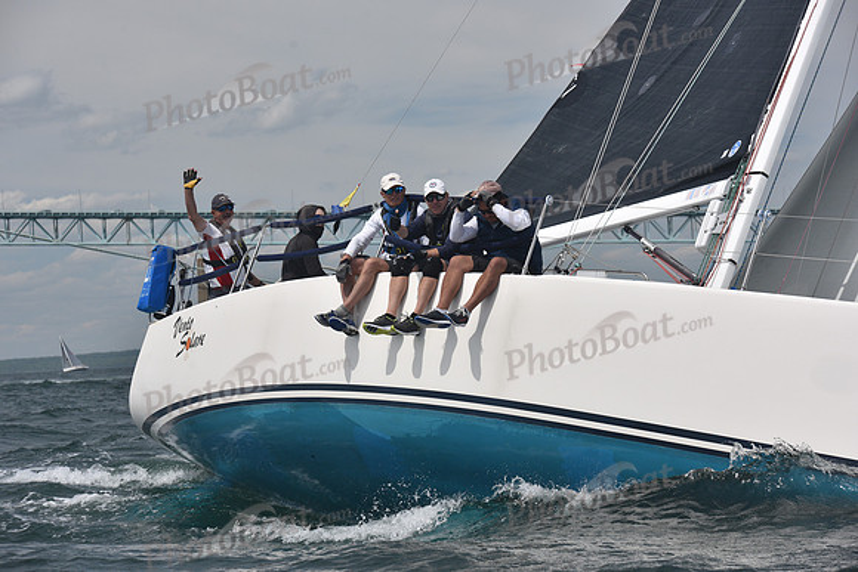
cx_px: 429
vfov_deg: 11.0
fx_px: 2980
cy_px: 286
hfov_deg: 16.4
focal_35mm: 125
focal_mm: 125
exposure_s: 1/800
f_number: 8
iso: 320
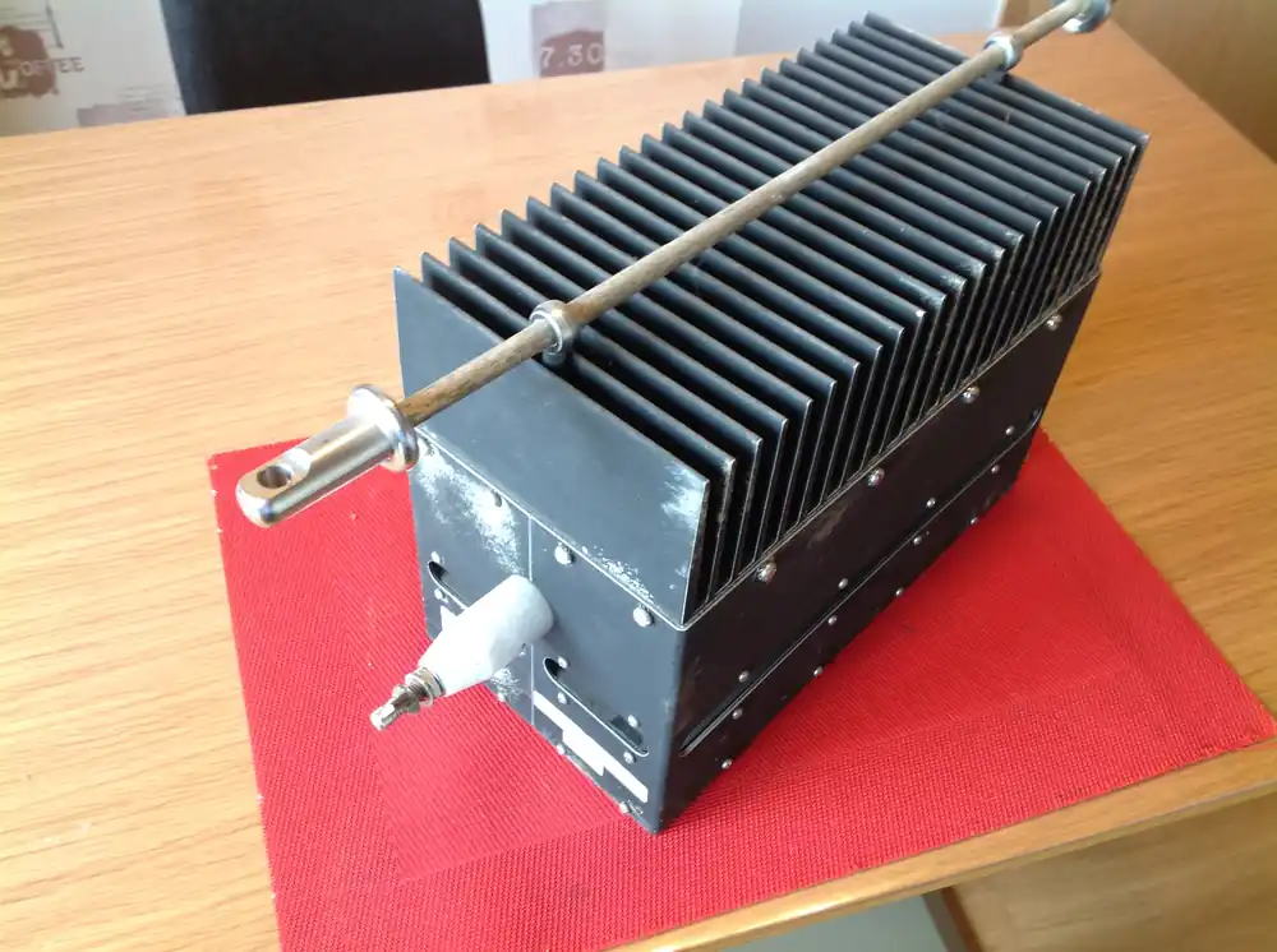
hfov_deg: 52.7
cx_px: 638
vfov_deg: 40.6
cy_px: 476
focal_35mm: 35
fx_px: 1289
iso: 64
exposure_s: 1/15
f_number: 2.4
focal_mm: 4.28
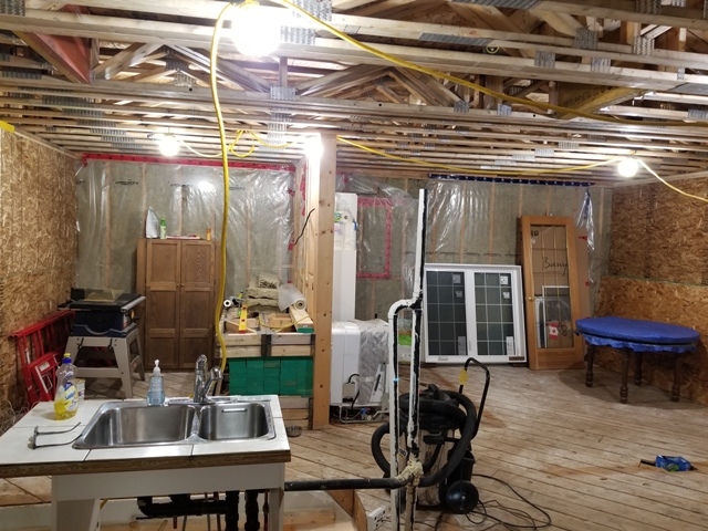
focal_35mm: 26
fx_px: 532
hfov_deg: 67.3
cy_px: 266
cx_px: 354
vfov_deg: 53.1
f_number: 1.7
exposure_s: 1/30
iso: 250
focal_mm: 4.25
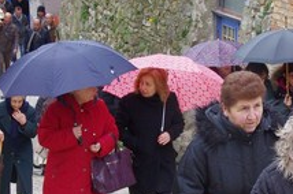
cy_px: 121
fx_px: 1513
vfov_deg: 7.4
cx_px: 197
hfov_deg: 11.0
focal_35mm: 186
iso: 1600
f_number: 8
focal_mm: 53
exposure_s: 1/250
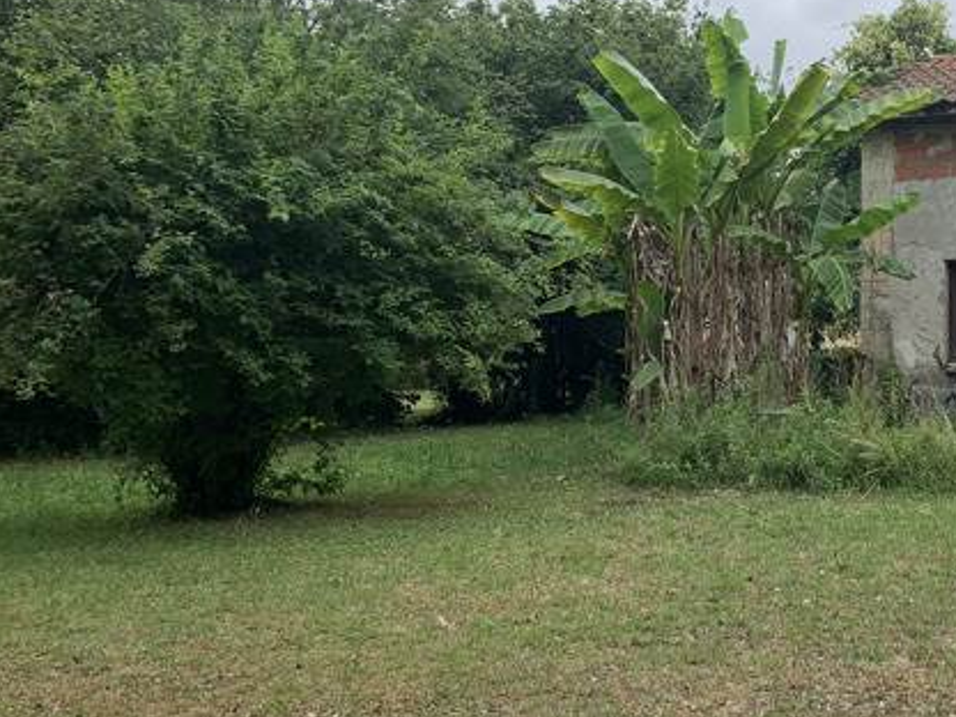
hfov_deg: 36.7
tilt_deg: +3.4
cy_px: 287
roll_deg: -0.4
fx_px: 1381
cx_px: 786
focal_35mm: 50
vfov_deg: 29.0
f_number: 1.8
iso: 25
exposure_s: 1/991
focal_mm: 4.25
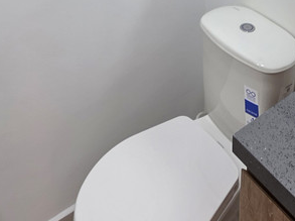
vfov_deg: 22.3
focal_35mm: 48
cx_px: 215
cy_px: -145
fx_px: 409
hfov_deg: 38.8
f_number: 1.9
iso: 100
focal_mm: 2.2
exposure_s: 1/120
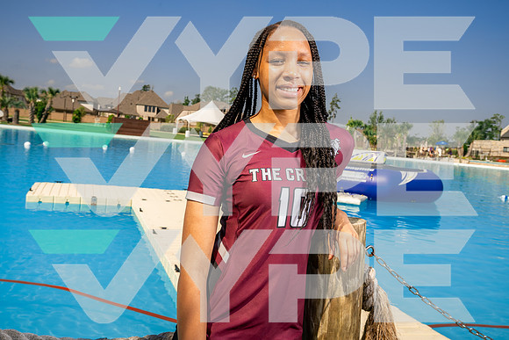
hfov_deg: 51.9
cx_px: 254
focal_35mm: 37
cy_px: 170
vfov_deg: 36.0
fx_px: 523
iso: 100
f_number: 10
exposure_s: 1/250
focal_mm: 37
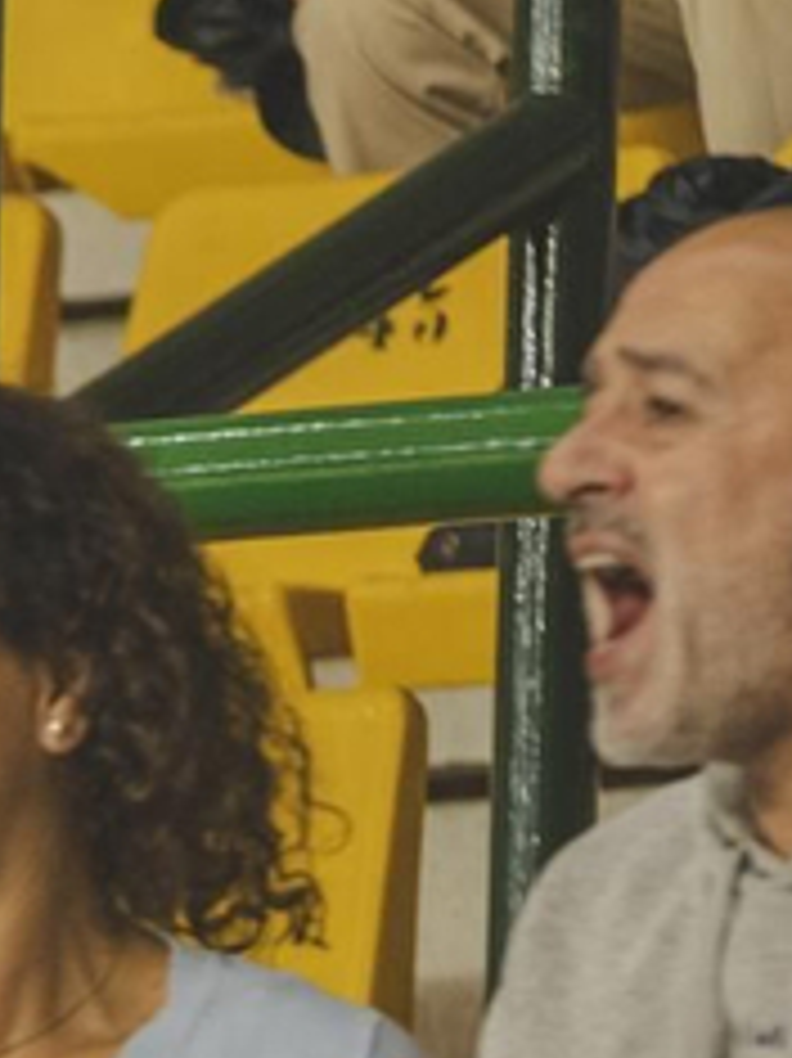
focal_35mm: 1146
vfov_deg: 1.7
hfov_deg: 1.3
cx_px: -810
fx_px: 34992
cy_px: 1058
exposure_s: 1/160
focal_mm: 175
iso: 800
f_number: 3.5
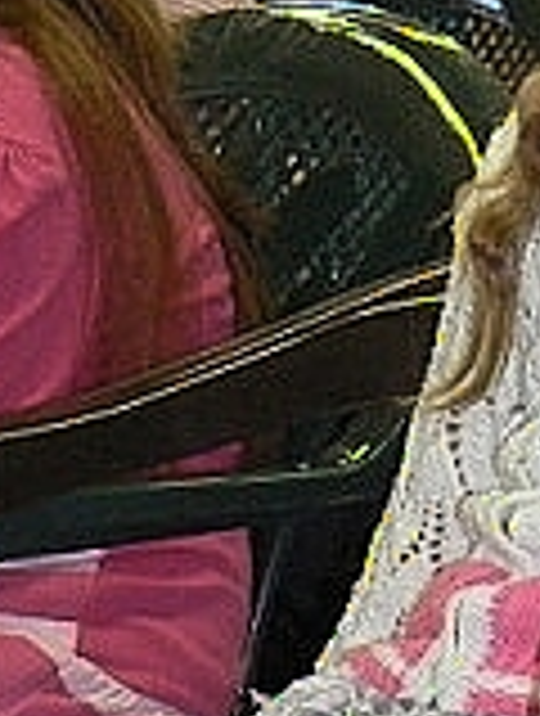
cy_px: 423
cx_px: 1012
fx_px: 6567
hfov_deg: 4.6
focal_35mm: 317
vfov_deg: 6.2
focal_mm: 13.1
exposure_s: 1/30
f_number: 3.2
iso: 200
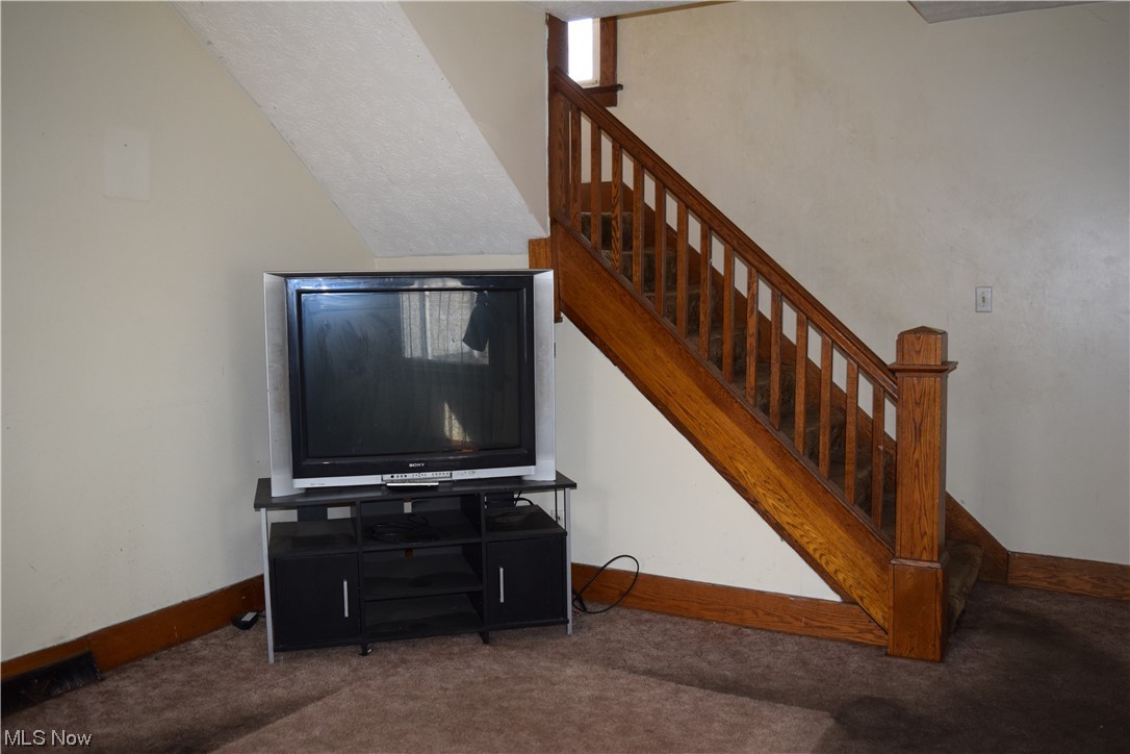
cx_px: 565
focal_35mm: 32
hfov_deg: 59.5
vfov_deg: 41.7
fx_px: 989
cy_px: 377
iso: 800
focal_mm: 21
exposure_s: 1/60
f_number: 4
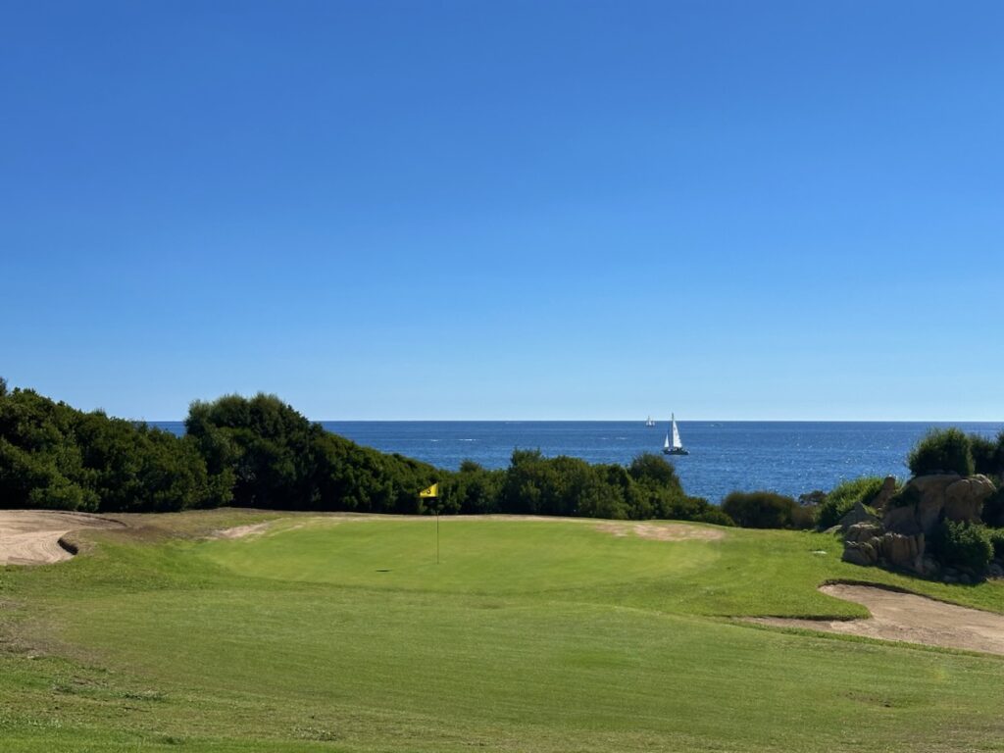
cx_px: 502
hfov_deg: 39.7
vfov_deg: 30.3
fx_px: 1392
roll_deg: -0.2
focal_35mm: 48
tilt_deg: +2.0
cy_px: 376
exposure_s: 1/9804
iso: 64
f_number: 1.78
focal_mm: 6.86
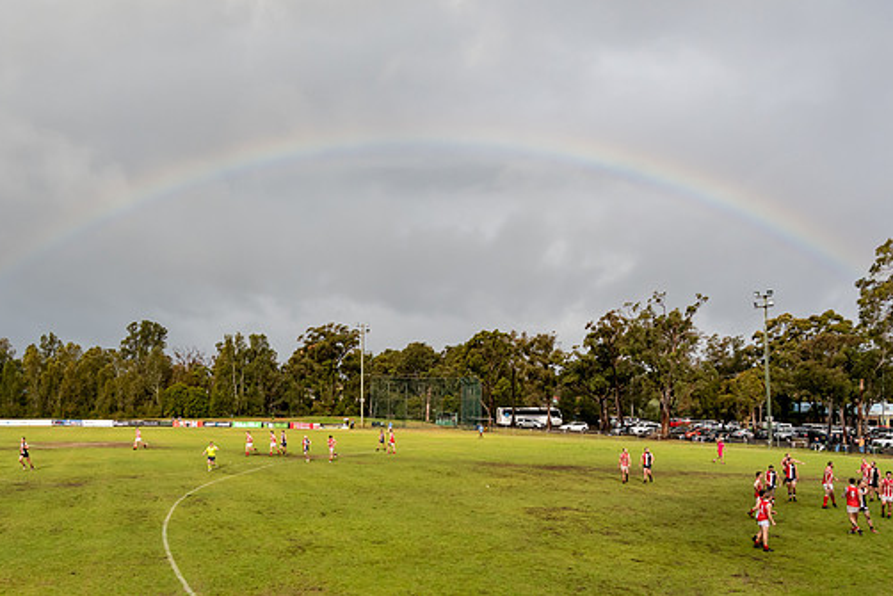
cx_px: 374
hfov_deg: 56.9
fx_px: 819
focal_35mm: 33
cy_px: 357
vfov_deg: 39.8
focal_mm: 18
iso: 800
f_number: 6.3
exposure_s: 1/1600
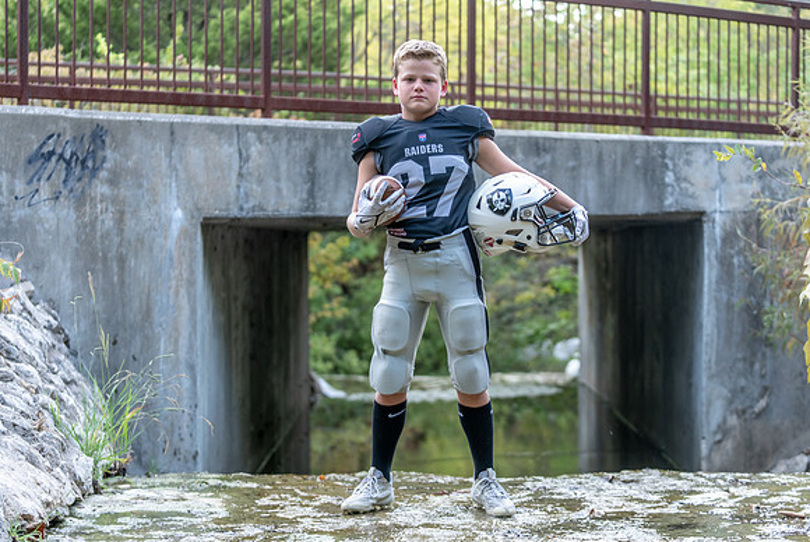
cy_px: 281
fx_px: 1697
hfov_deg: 26.9
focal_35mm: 75
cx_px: 422
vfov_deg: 18.1
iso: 640
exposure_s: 1/320
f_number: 2.8
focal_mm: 70
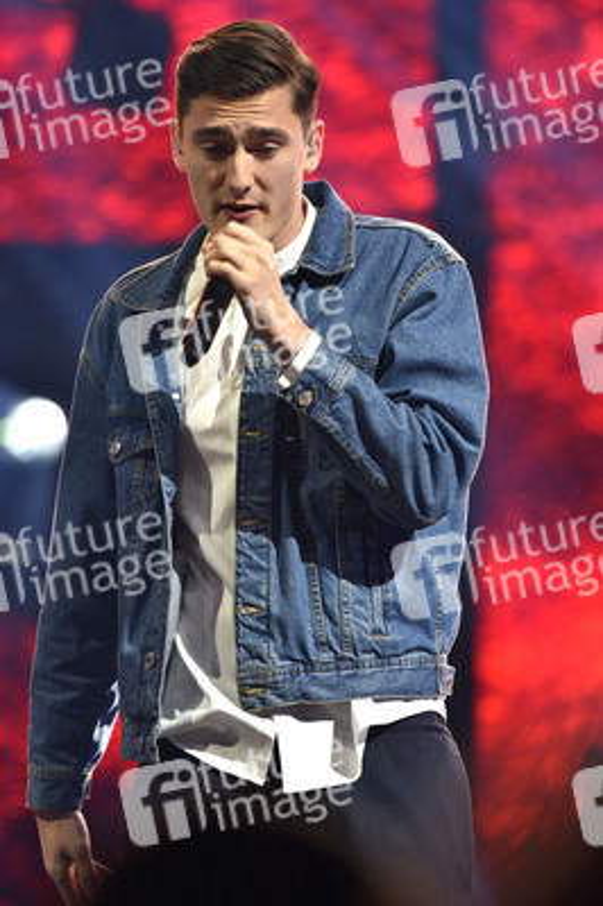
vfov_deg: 5.9
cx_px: 302
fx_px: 8808
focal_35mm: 350
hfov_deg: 3.9
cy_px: 453
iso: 1250
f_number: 5.6
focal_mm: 350
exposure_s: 1/160
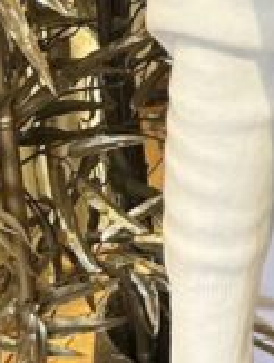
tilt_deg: -18.0
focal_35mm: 163
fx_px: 1714
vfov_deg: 11.5
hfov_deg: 8.7
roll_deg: +0.8
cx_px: 539
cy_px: -200
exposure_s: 1/100
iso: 125
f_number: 1.5
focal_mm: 5.7
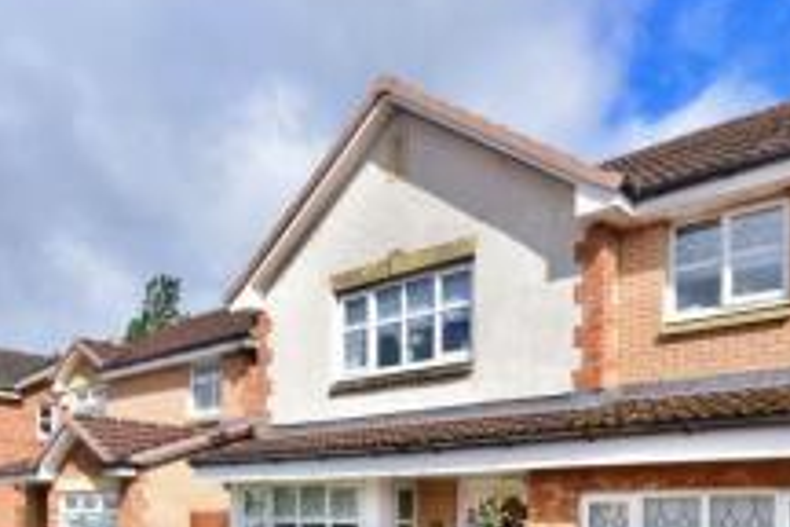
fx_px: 724
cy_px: 529
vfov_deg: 36.0
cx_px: 358
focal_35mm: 33
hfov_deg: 57.1
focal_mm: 10
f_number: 20
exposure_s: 1/250
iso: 800
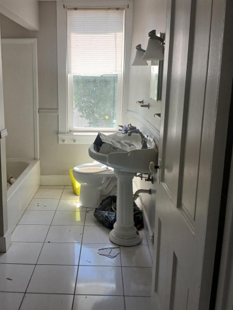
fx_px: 305
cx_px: 90
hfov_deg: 41.5
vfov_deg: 53.9
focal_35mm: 34
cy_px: 141
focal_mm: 3.98
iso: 25
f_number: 1.8
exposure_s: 1/60
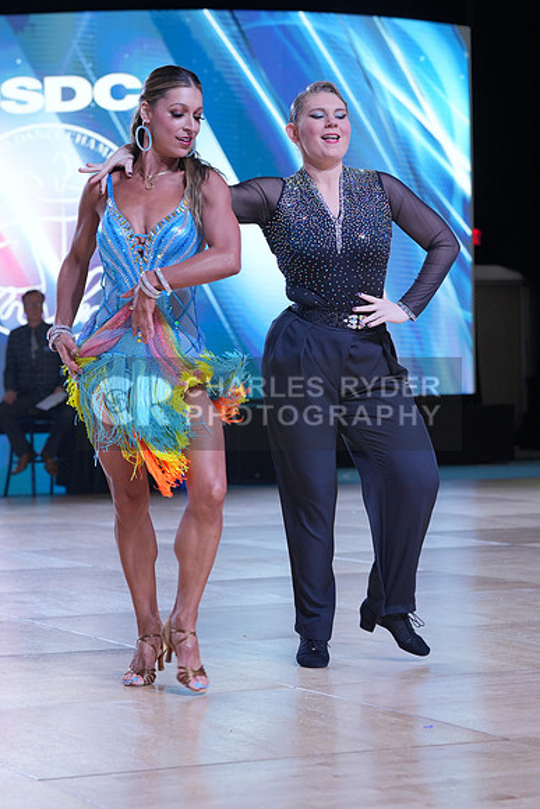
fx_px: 2293
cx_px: 270
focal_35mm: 102
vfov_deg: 20.0
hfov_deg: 13.4
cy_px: 404
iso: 1250
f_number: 5.6
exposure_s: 1/400
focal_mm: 102
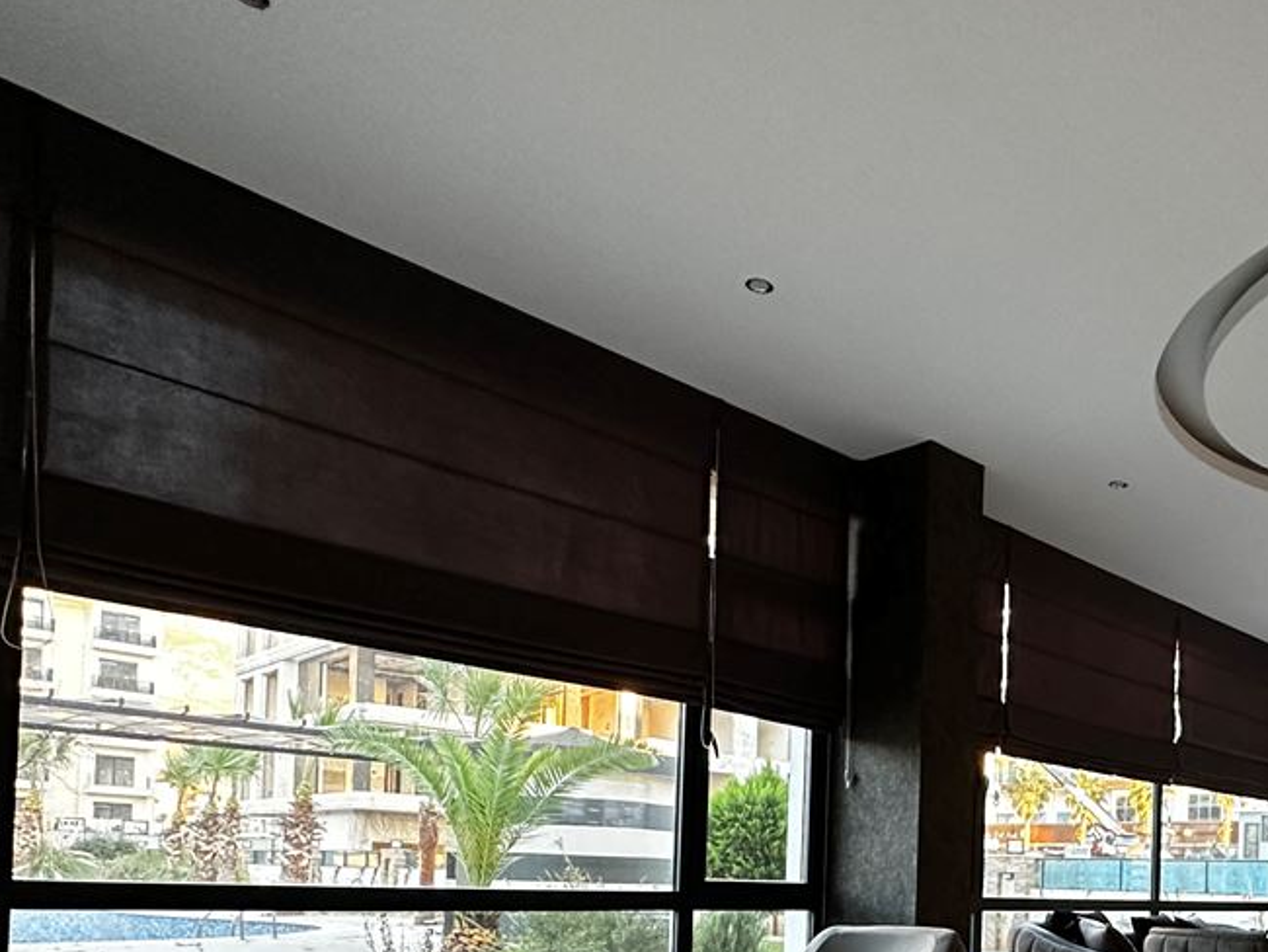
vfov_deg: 41.5
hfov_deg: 54.0
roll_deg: -1.0
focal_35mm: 31
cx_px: 1030
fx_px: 1136
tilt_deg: -0.1
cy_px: 874
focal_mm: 2.22
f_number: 2.2
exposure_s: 1/60
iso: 400
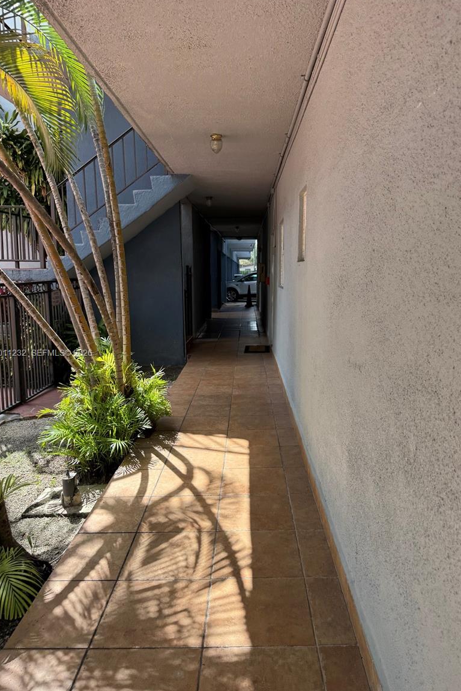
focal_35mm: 26
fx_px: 499
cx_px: 252
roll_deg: +2.0
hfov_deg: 49.5
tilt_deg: -4.9
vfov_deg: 69.4
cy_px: 354
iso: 100
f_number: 1.78
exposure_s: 1/1018
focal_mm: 6.76
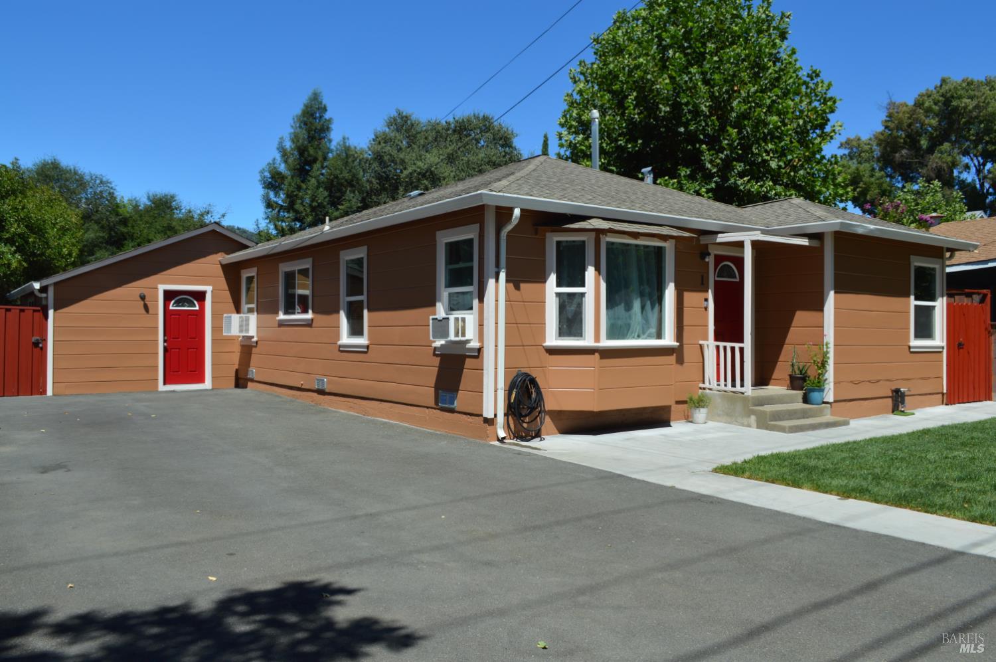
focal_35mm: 27
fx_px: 746
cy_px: 331
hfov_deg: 67.4
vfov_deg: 47.8
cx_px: 498
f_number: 8
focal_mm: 18
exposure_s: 1/320
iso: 100
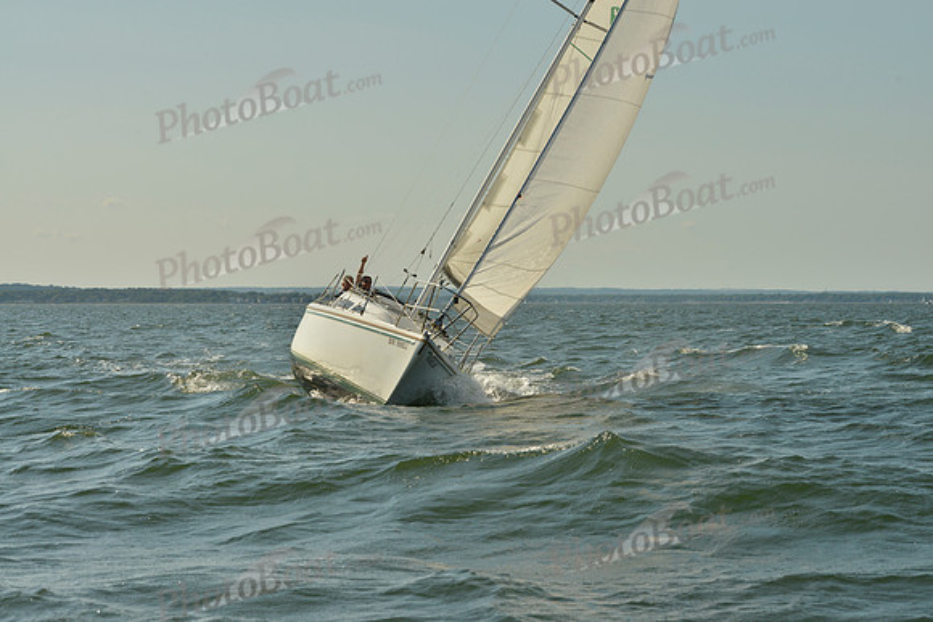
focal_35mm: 92
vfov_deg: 14.9
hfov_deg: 22.1
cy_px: 311
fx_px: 2385
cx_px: 466
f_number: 13
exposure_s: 1/1000
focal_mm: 92
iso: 280
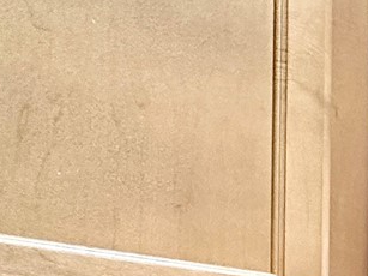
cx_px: 824
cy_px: 410
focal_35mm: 73
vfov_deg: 18.0
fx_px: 776
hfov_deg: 16.3
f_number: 2.2
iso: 250
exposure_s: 1/60
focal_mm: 2.22
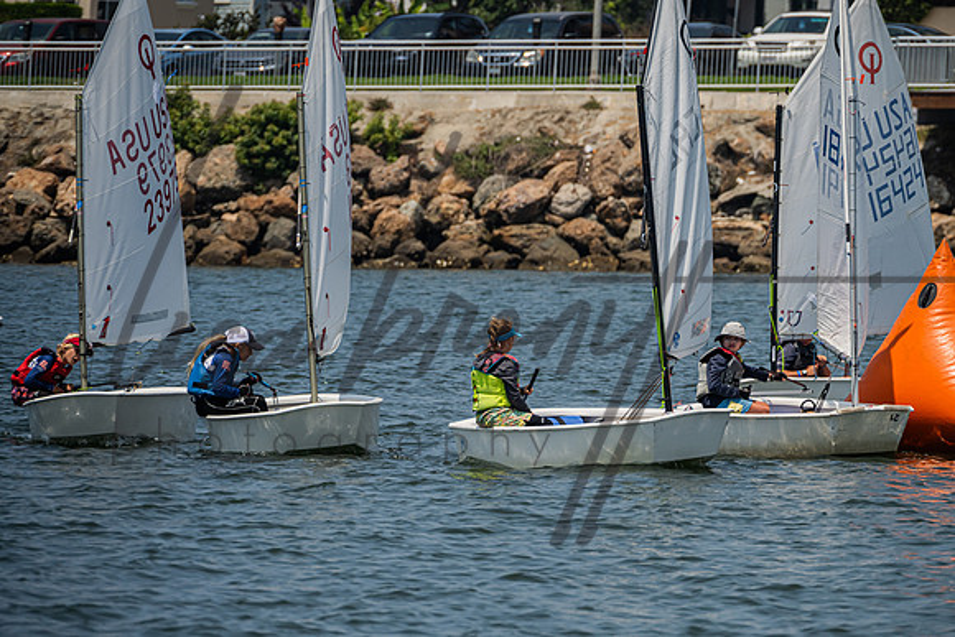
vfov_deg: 3.7
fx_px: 9931
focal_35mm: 374
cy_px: 385
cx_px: 566
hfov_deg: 5.5
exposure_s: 1/1600
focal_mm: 310
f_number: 8
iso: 320
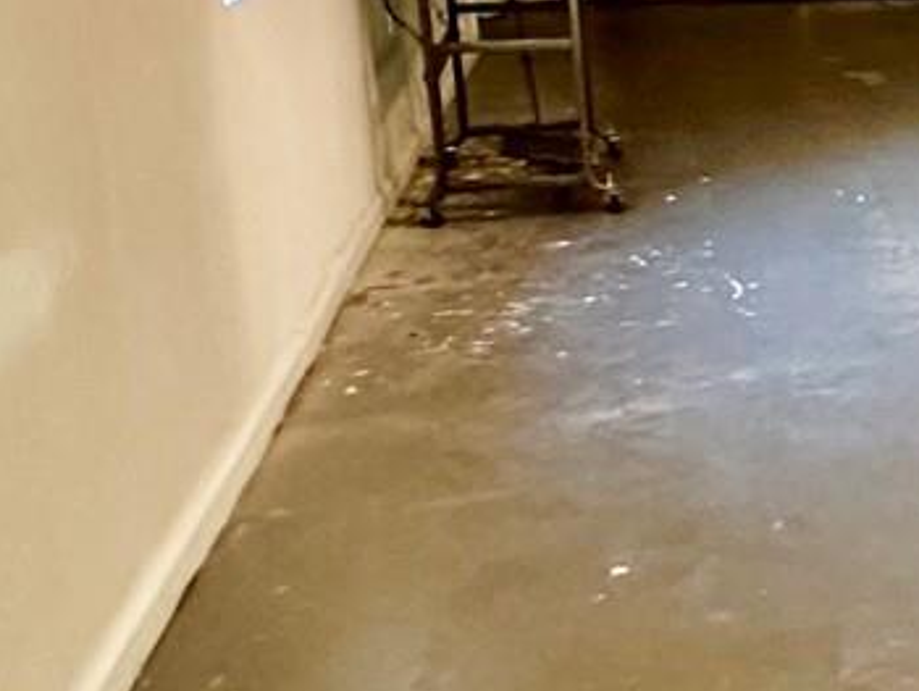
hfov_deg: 21.1
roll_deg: -2.4
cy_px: 102
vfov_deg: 22.5
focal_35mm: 64
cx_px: 1628
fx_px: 1700
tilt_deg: -10.4
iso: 400
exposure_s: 1/60
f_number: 2.2
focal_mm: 2.22
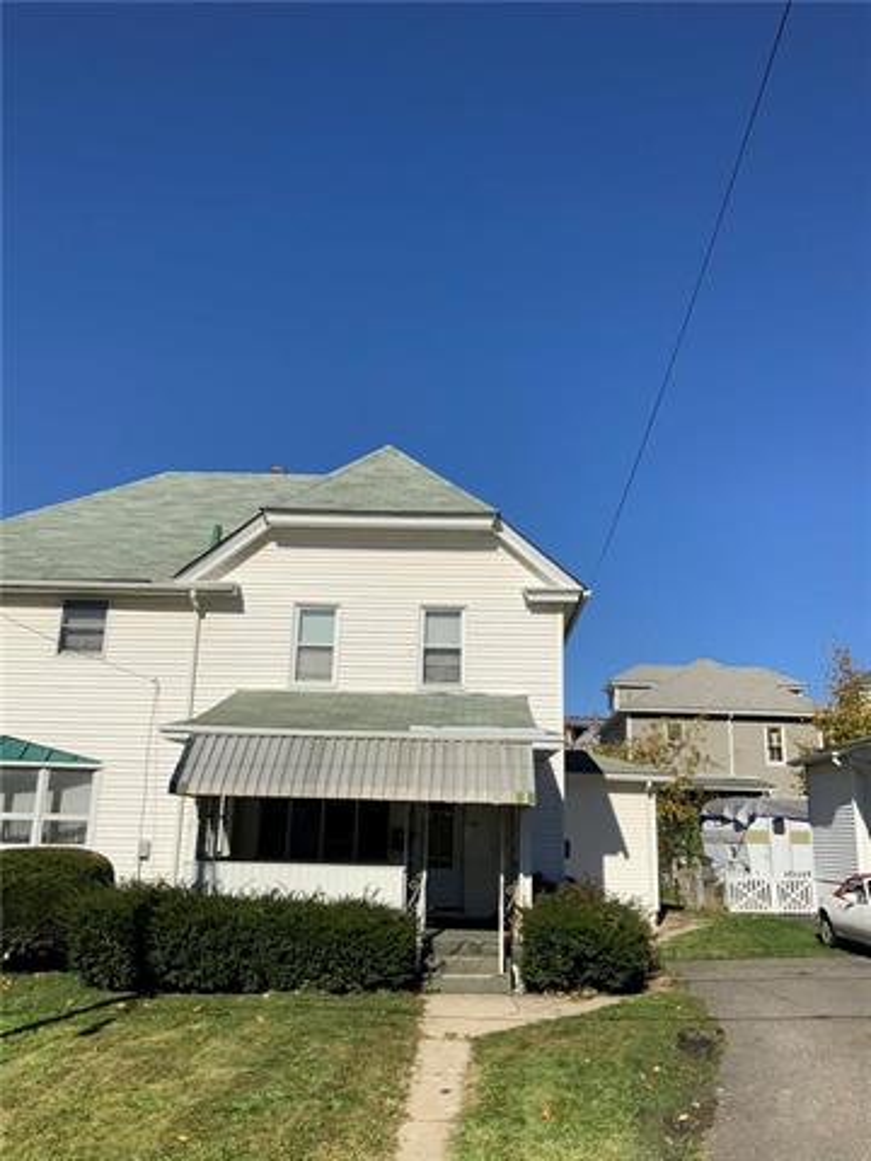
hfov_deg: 48.2
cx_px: 436
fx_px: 973
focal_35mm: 29
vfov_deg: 61.7
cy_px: 580
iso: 20
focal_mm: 3
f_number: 1.8
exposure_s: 1/4065
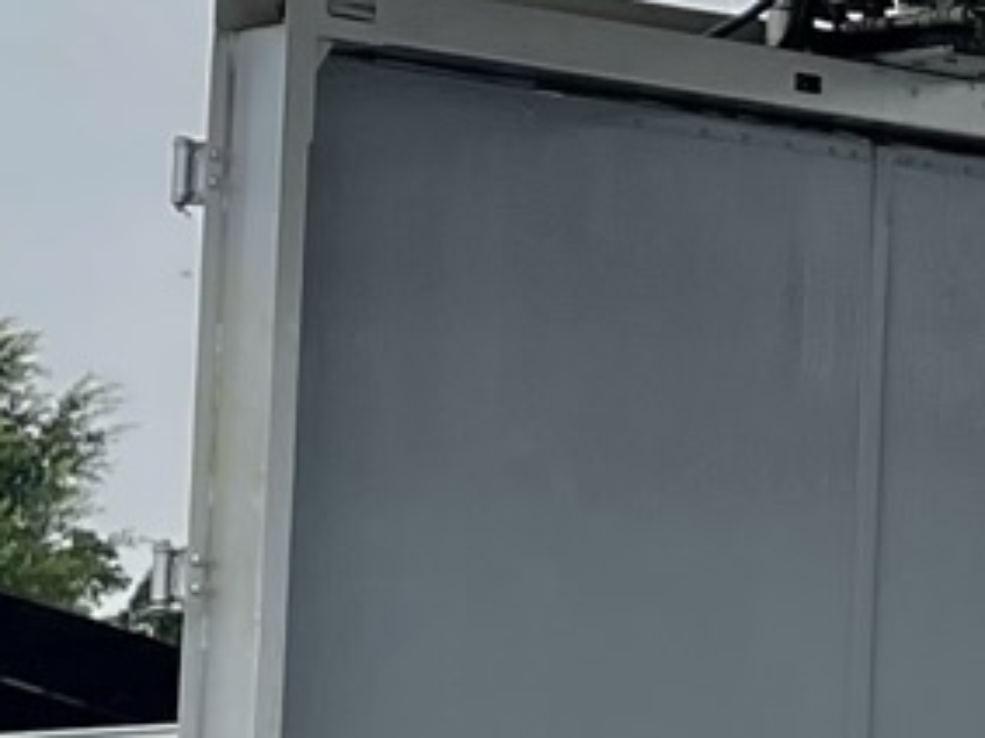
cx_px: 2583
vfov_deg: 7.9
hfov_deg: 9.1
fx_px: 5347
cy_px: 463
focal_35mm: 188
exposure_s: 1/3663
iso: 32
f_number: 1.6
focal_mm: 5.1
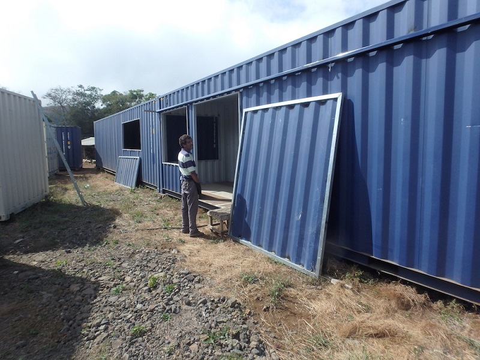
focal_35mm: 21
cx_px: 240
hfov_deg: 79.0
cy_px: 180
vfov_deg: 63.4
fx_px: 291
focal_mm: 3.7
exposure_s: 1/400
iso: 125
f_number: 6
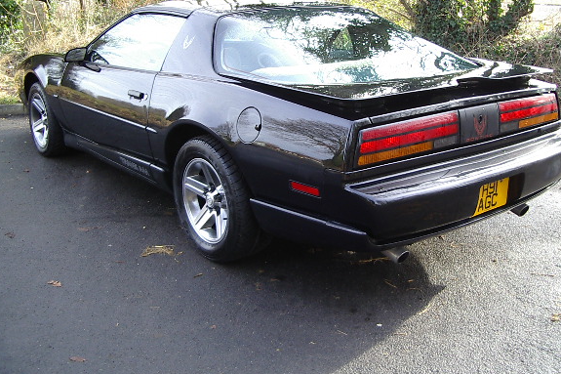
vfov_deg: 30.4
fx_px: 685
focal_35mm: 44
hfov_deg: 44.5
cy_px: 157
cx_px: 287
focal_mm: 5.8
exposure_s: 1/60
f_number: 2.6
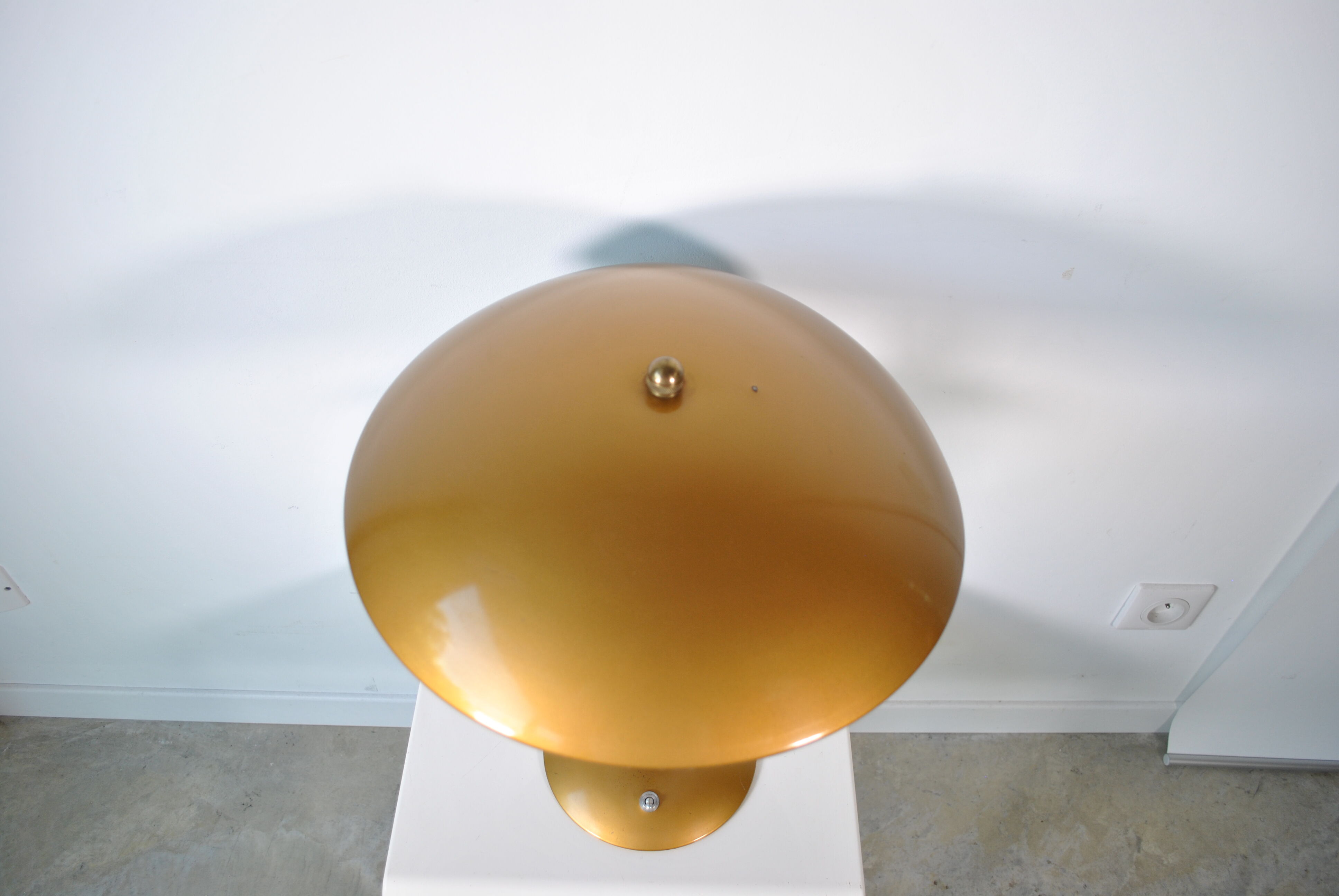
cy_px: 448
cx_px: 670
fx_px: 1005
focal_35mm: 27
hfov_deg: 67.3
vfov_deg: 48.0
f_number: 4
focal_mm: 18
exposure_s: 1/80
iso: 200
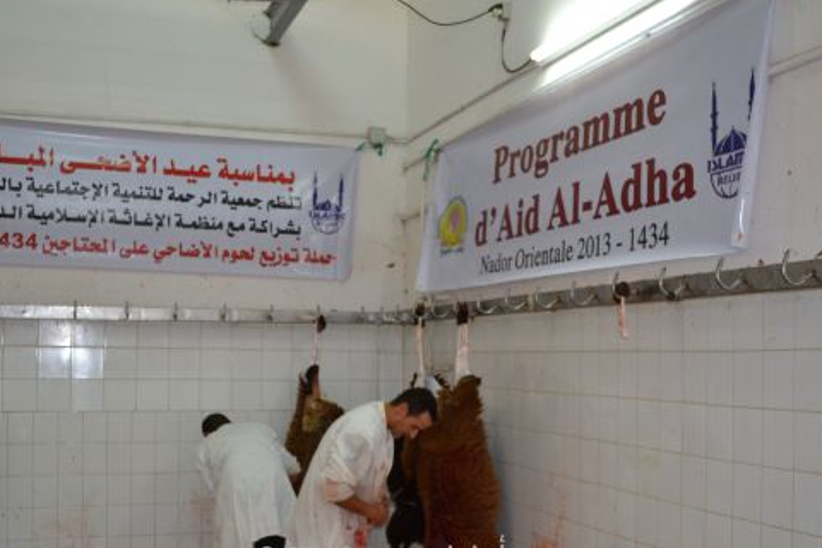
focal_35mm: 40
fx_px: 913
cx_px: 378
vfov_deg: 33.2
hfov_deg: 48.4
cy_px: 351
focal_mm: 20
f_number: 3.8
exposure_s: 1/60
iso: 640
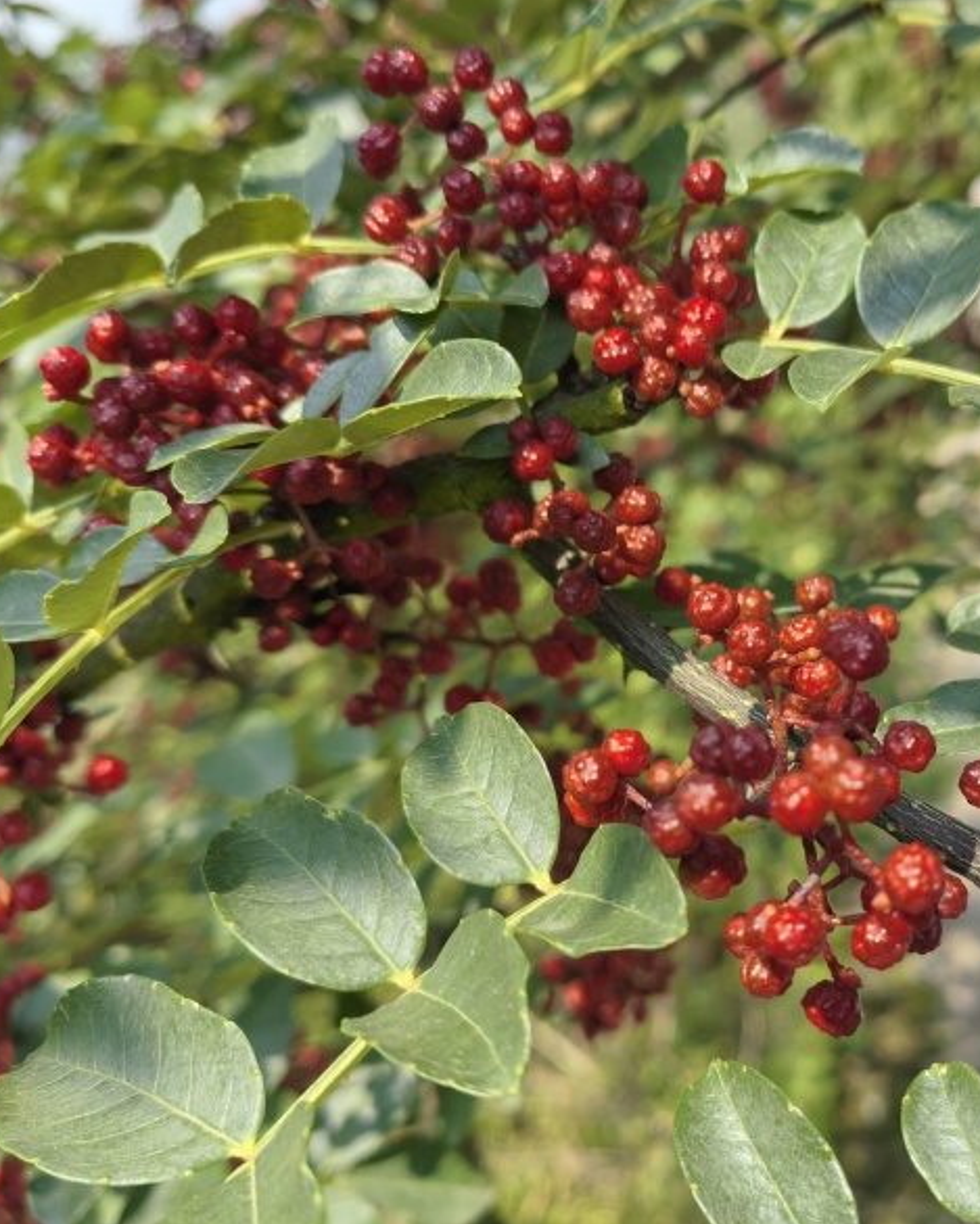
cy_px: 618
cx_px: 740
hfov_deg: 40.0
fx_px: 1305
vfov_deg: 50.3
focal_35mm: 36
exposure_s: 1/1100
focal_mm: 5.52
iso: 50
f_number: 1.9
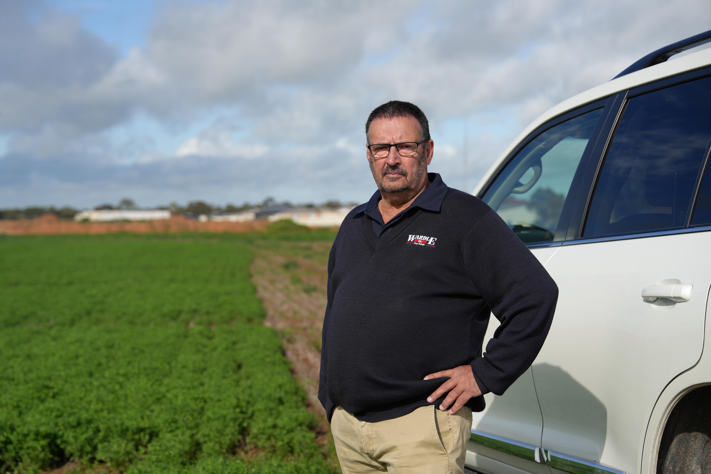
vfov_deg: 19.5
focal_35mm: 70
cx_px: 356
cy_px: 237
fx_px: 1382
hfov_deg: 28.8
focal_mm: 70
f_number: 4
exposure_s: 1/1250
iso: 100
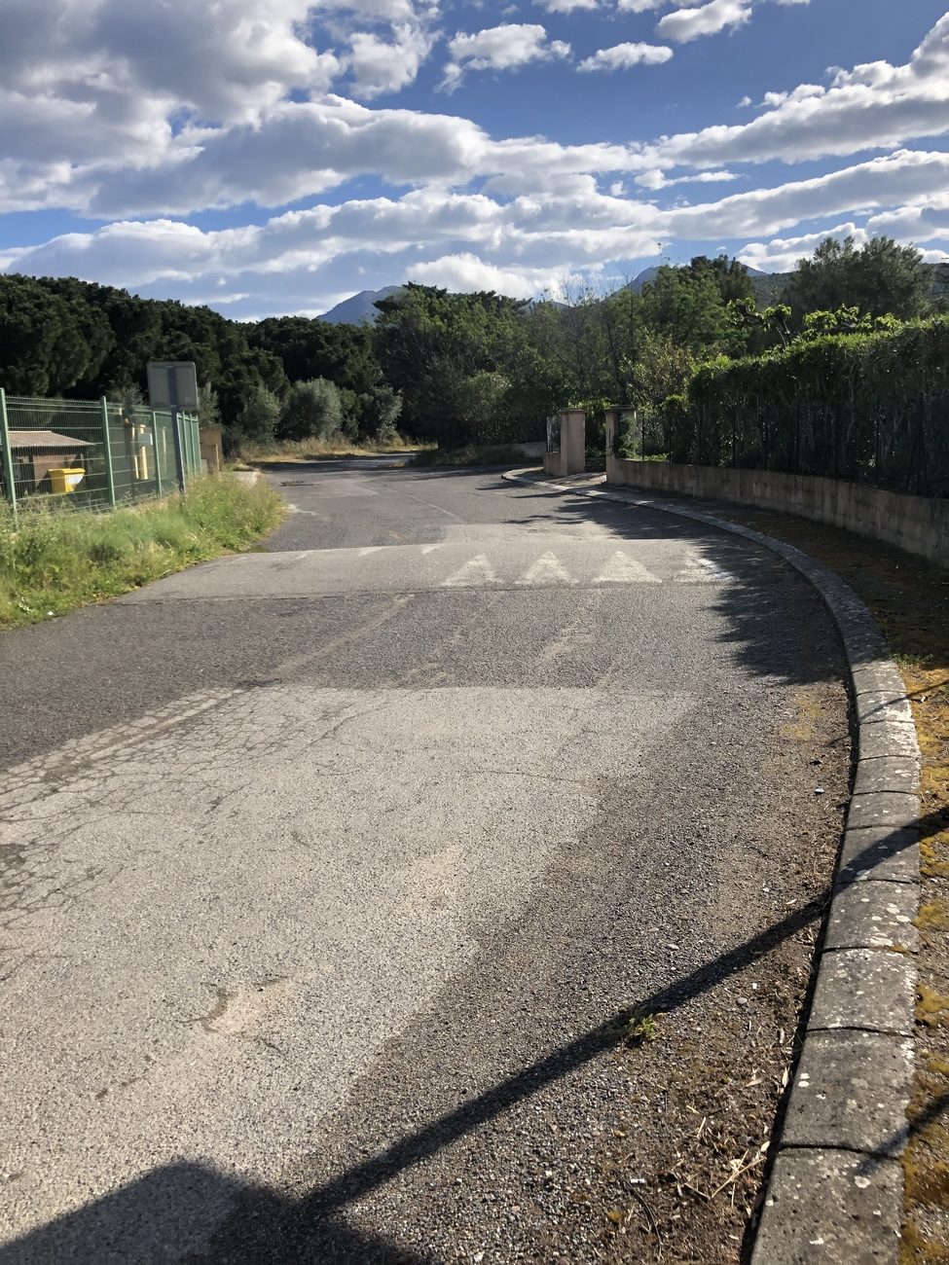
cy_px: 632
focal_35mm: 28
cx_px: 474
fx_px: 1023
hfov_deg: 49.7
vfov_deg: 63.4
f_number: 1.8
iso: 20
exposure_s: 1/1779
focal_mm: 4
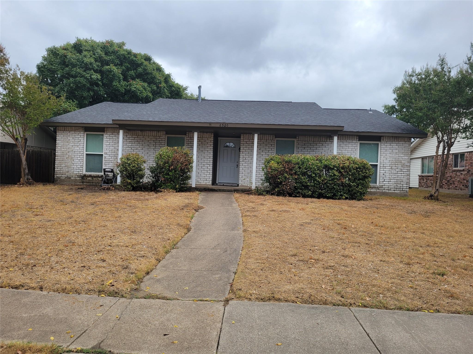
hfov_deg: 67.3
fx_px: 355
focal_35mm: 26
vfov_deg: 53.1
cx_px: 236
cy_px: 177
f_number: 1.8
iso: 40
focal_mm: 5.4
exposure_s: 1/1445
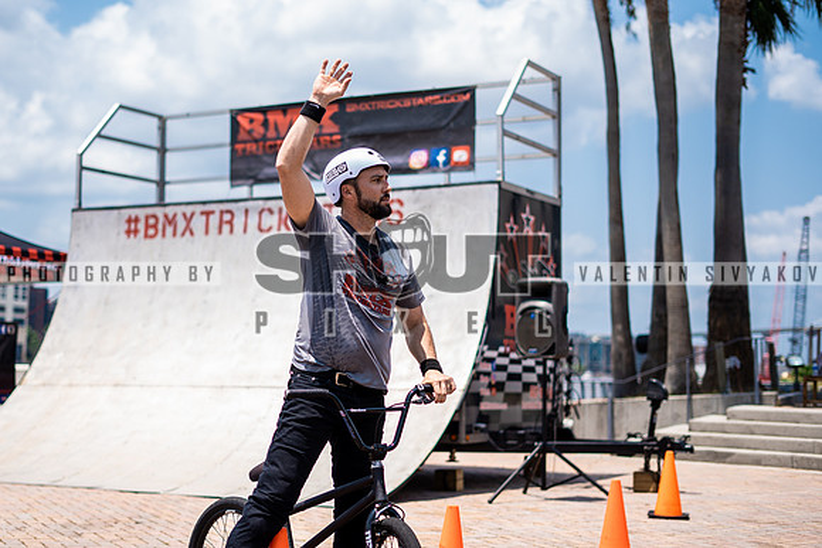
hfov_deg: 33.4
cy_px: 259
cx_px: 338
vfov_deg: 22.7
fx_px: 1365
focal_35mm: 60
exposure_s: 1/4000
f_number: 1.8
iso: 64
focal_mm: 50
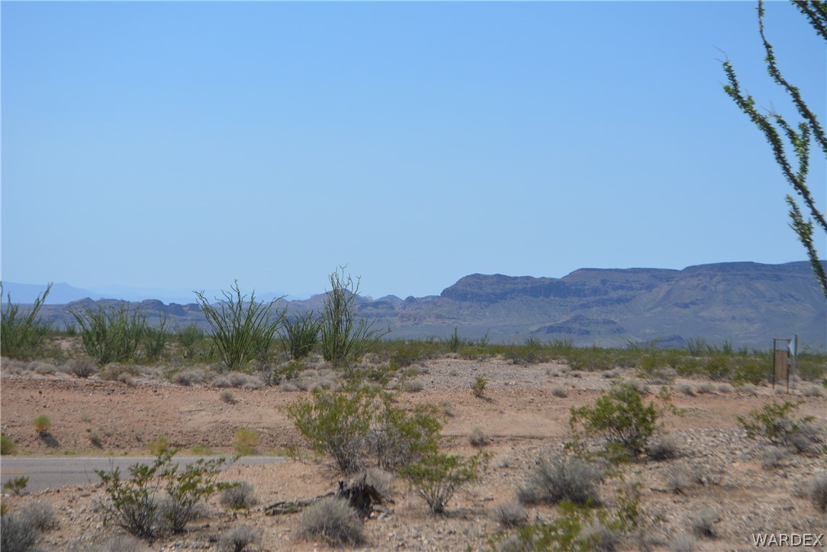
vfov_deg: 16.6
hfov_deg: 24.6
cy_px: 276
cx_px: 414
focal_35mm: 82
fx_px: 1896
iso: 400
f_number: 7.1
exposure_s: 1/2000
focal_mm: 55
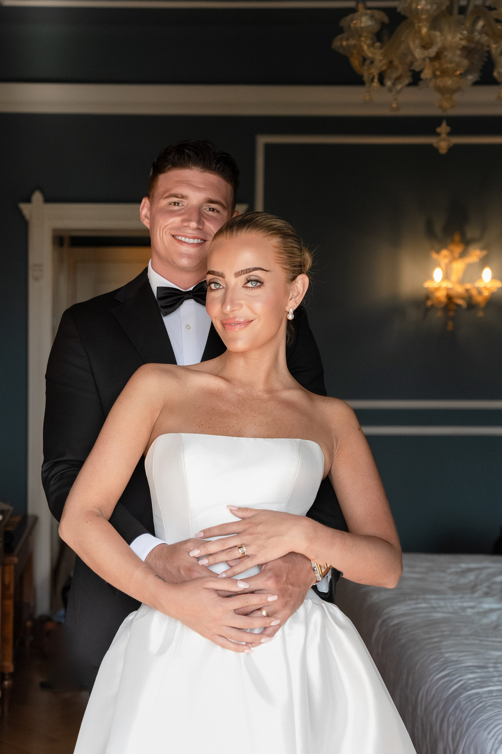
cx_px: 251
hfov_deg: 28.1
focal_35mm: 48
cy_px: 377
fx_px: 1004
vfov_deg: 41.1
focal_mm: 48
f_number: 2.8
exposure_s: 1/1000
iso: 2000
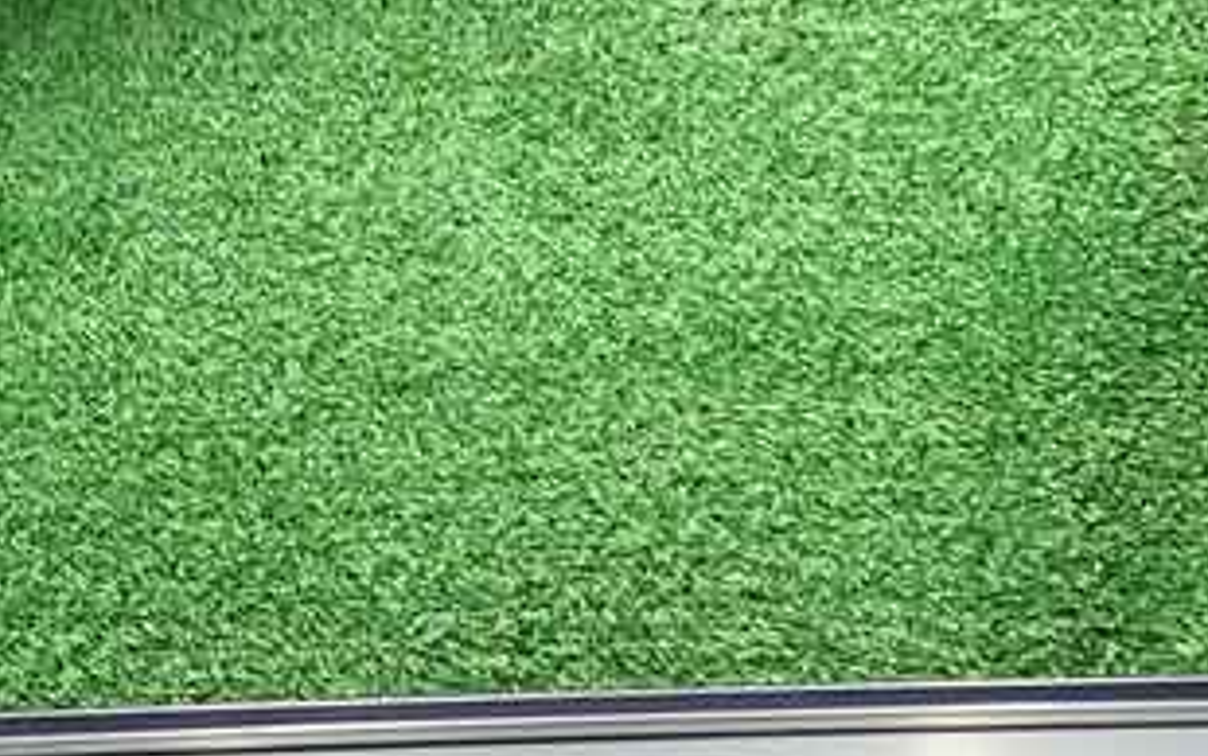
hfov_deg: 16.3
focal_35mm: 128
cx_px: 366
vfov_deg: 10.0
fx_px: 4216
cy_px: 1095
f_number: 1.8
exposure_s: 1/50
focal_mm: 5.4
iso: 249
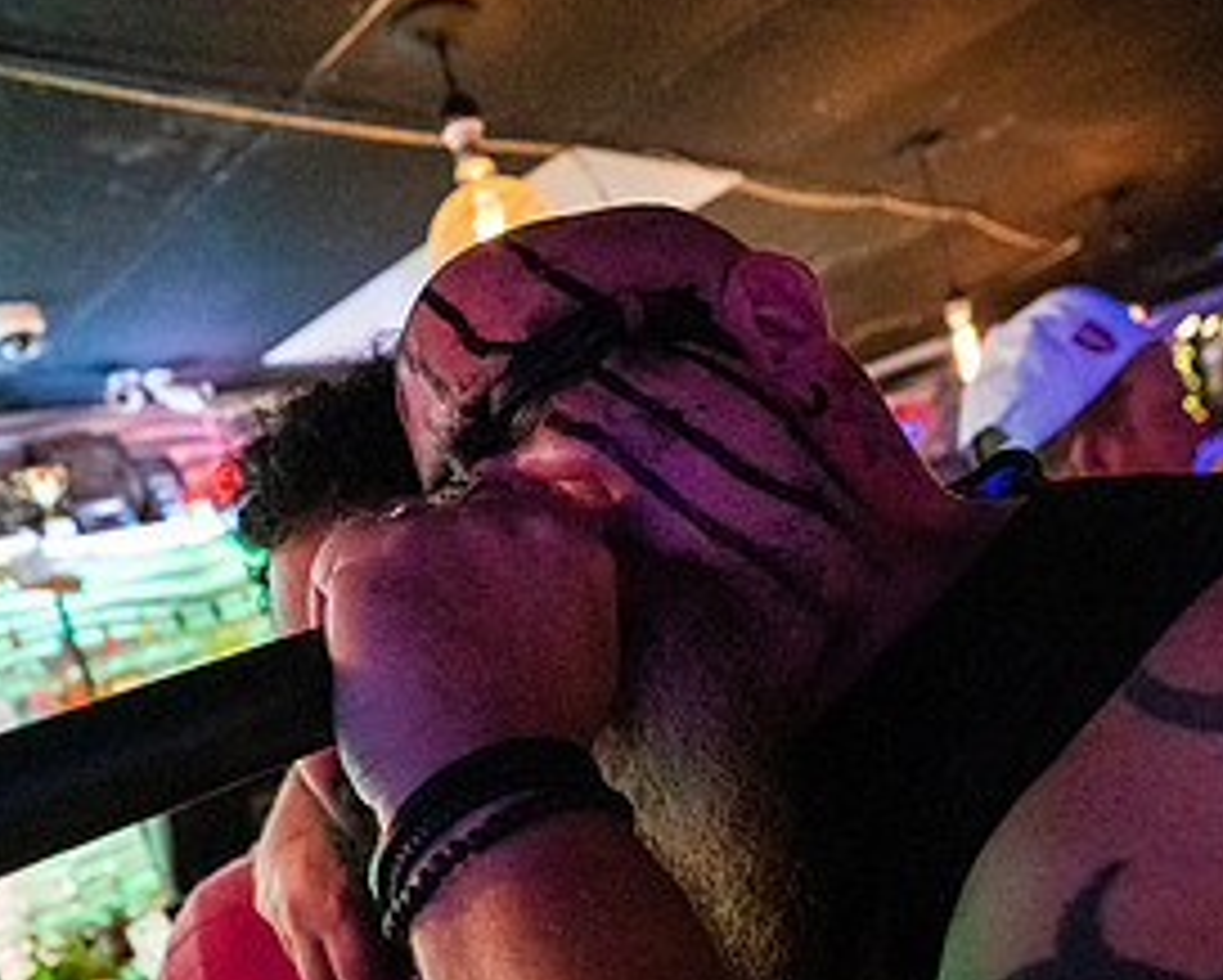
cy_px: 726
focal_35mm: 28
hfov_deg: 62.2
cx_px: 620
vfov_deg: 49.7
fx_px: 1014
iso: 3200
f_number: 2.8
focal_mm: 14
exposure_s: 1/250
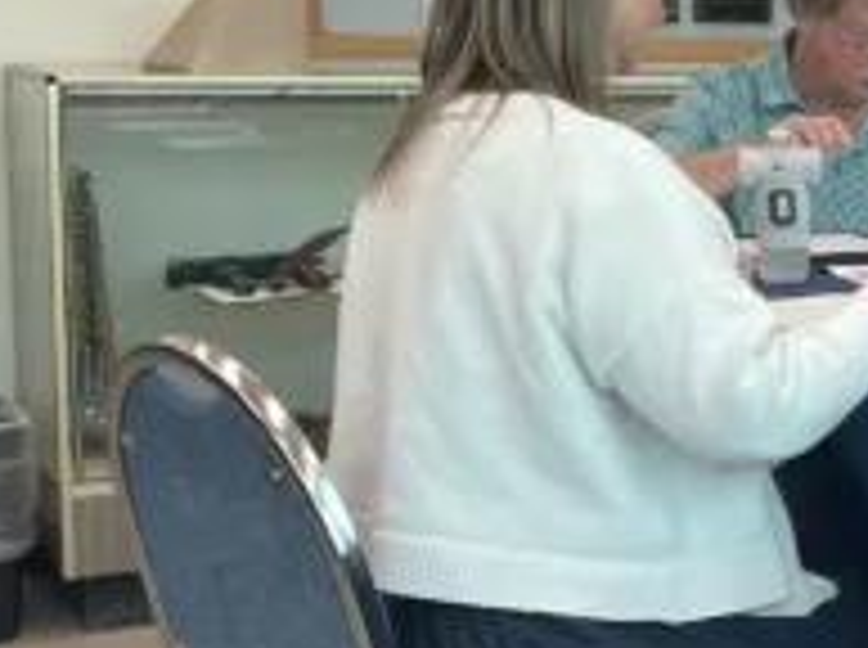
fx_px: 2253
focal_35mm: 90
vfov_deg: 16.4
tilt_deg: -5.5
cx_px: 1405
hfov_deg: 18.5
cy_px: 288
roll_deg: -0.5
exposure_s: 1/120
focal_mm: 4.2
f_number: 1.6
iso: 125
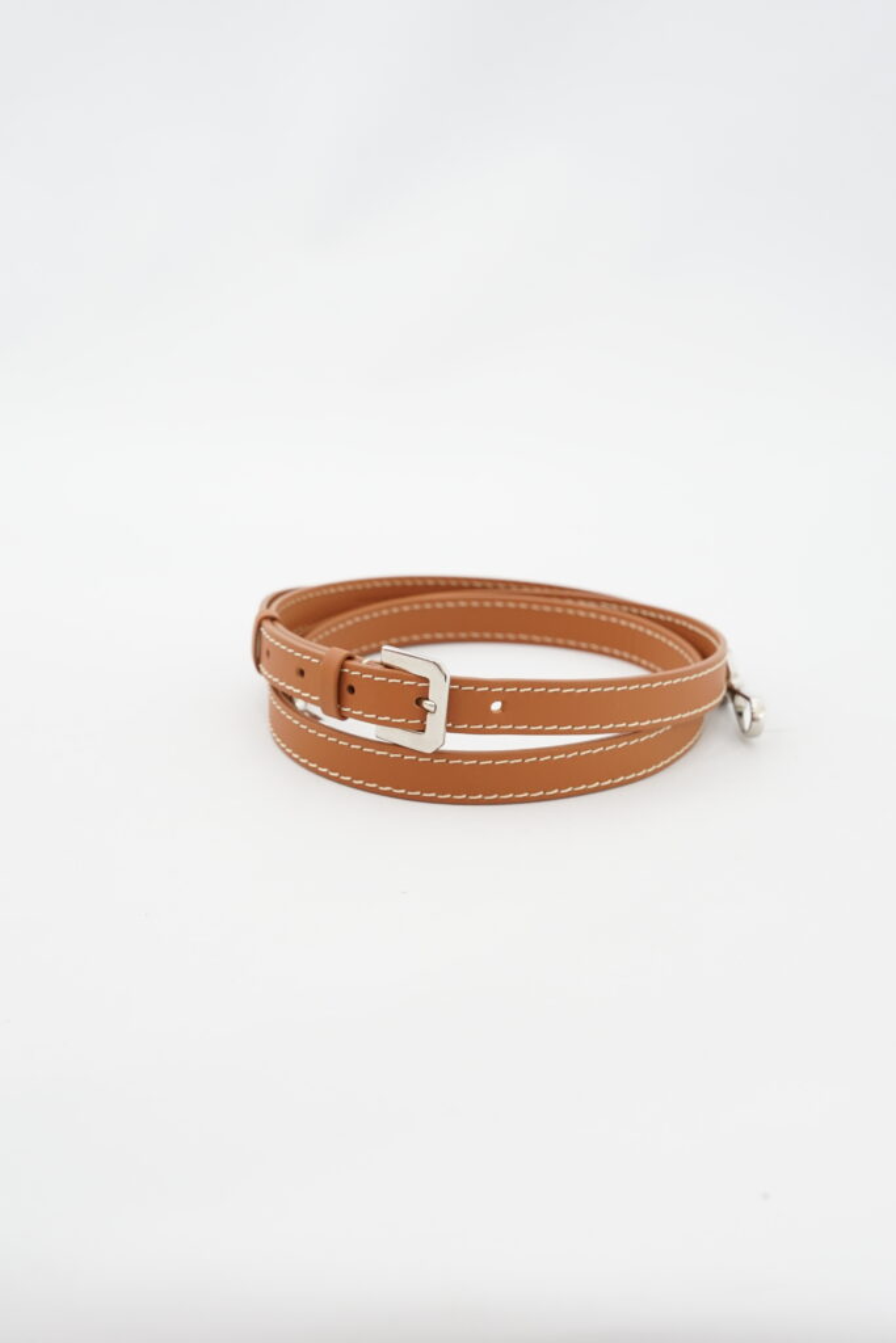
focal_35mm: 50
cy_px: 672
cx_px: 448
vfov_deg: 39.6
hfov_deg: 27.0
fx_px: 1866
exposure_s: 1/10
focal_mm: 50
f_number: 6.3
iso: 640
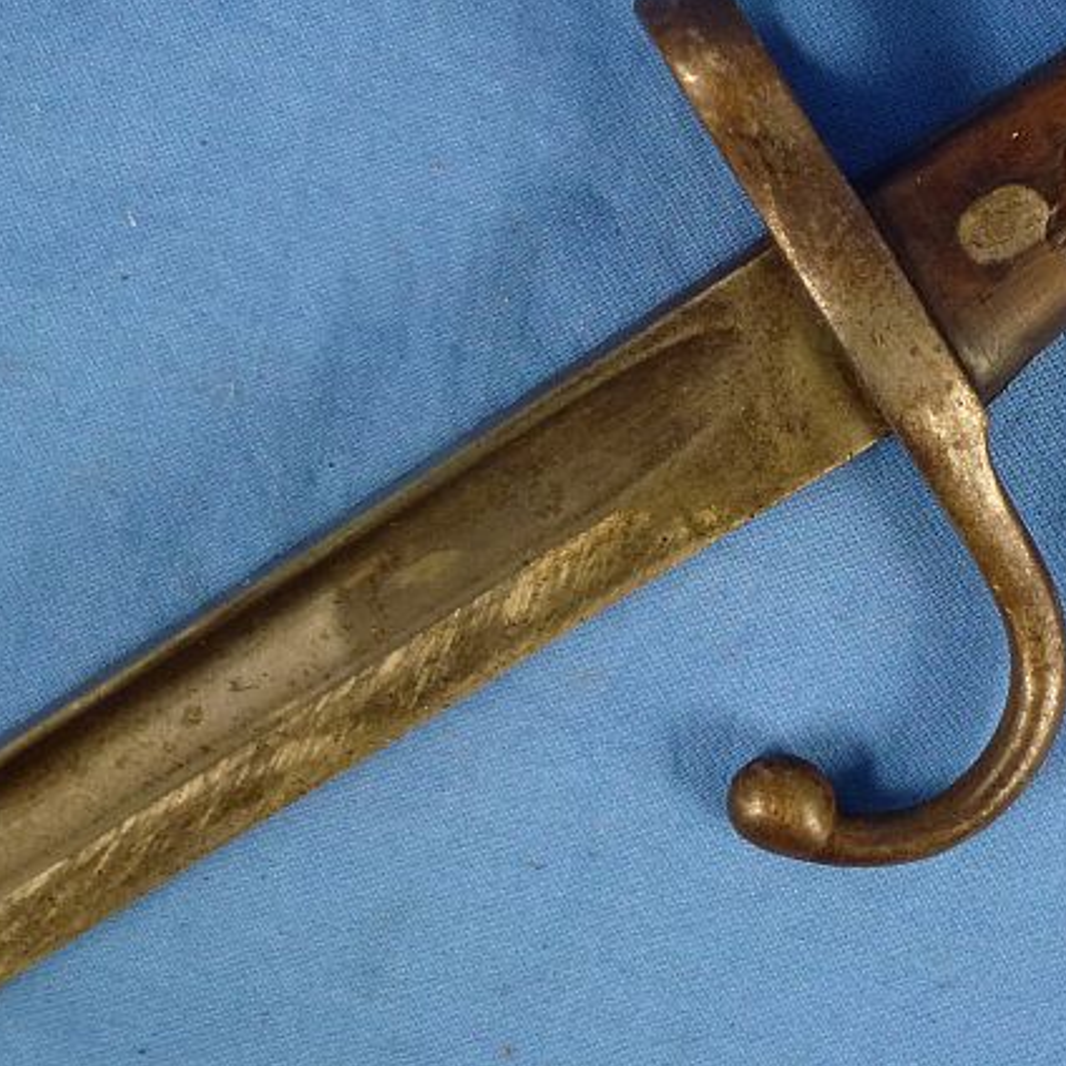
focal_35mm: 75
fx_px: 2613
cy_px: 337
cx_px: 913
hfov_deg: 22.6
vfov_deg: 22.9
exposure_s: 1/80
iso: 320
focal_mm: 8
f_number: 4
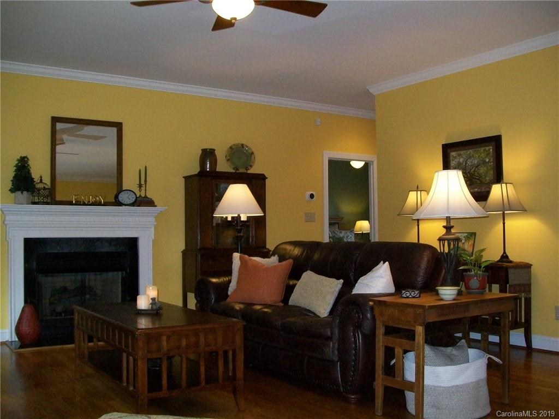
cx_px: 280
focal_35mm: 36
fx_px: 581
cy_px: 210
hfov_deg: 51.4
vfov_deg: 39.7
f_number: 2.7
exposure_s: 1/60
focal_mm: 6
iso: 160
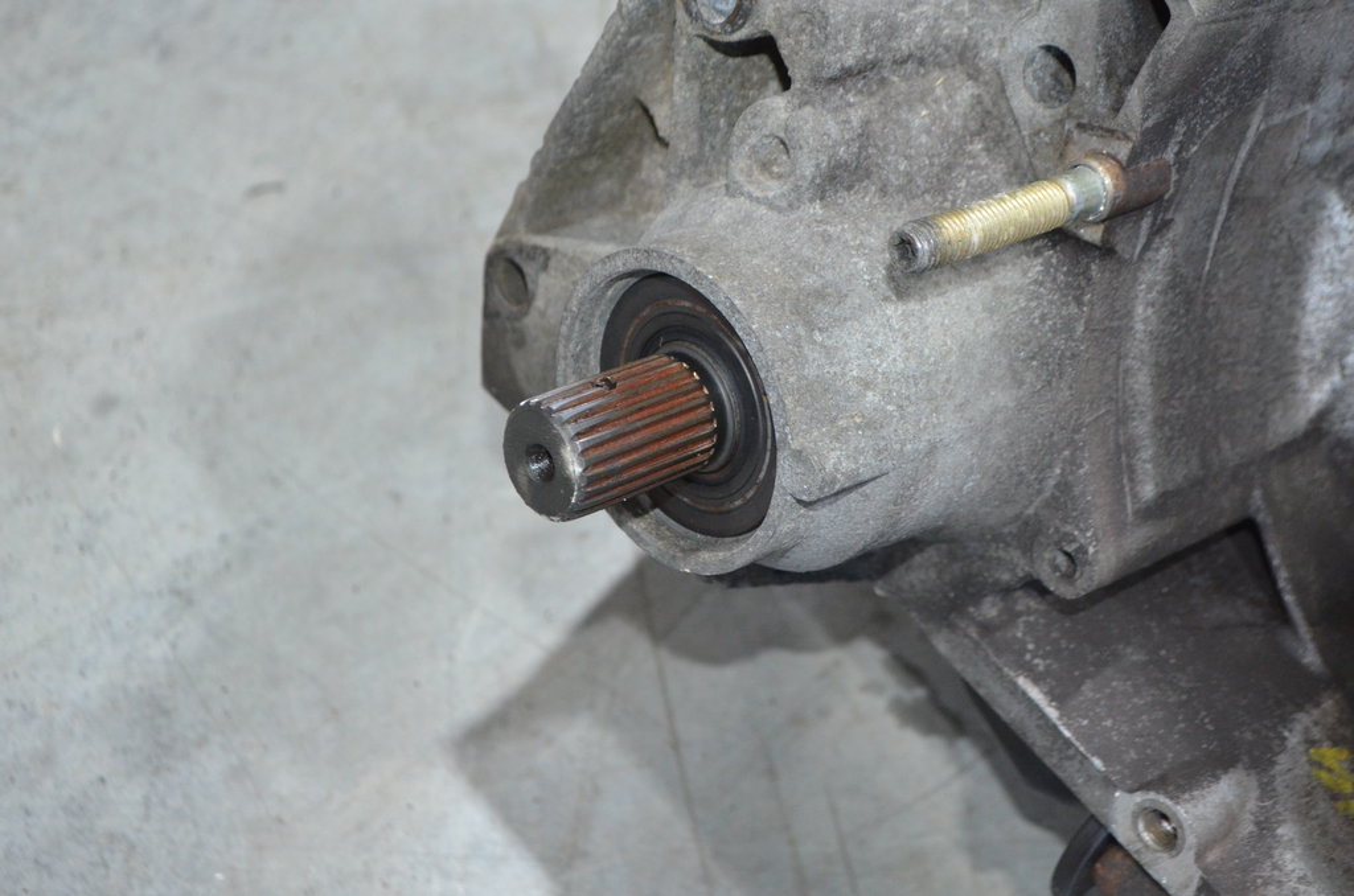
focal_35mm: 60
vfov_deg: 22.5
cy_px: 448
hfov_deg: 33.5
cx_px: 677
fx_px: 2252
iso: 2200
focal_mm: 40
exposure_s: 1/60
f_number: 5.3
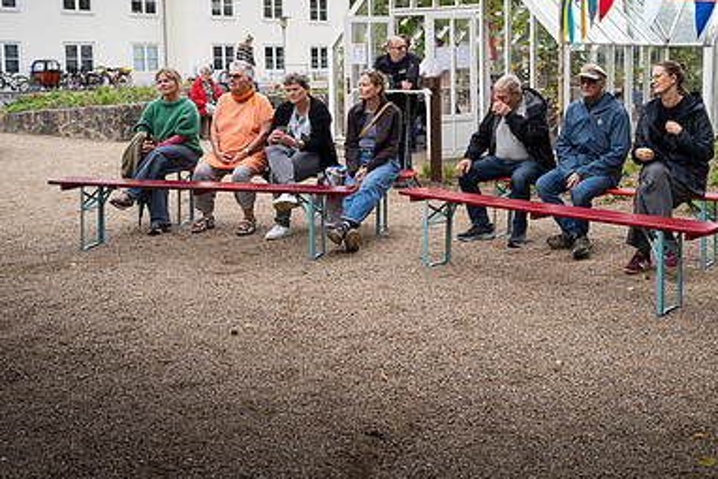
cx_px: 485
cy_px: 134
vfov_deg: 32.2
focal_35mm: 41
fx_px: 818
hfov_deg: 46.6
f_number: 2.8
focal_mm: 27
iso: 100
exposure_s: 1/200
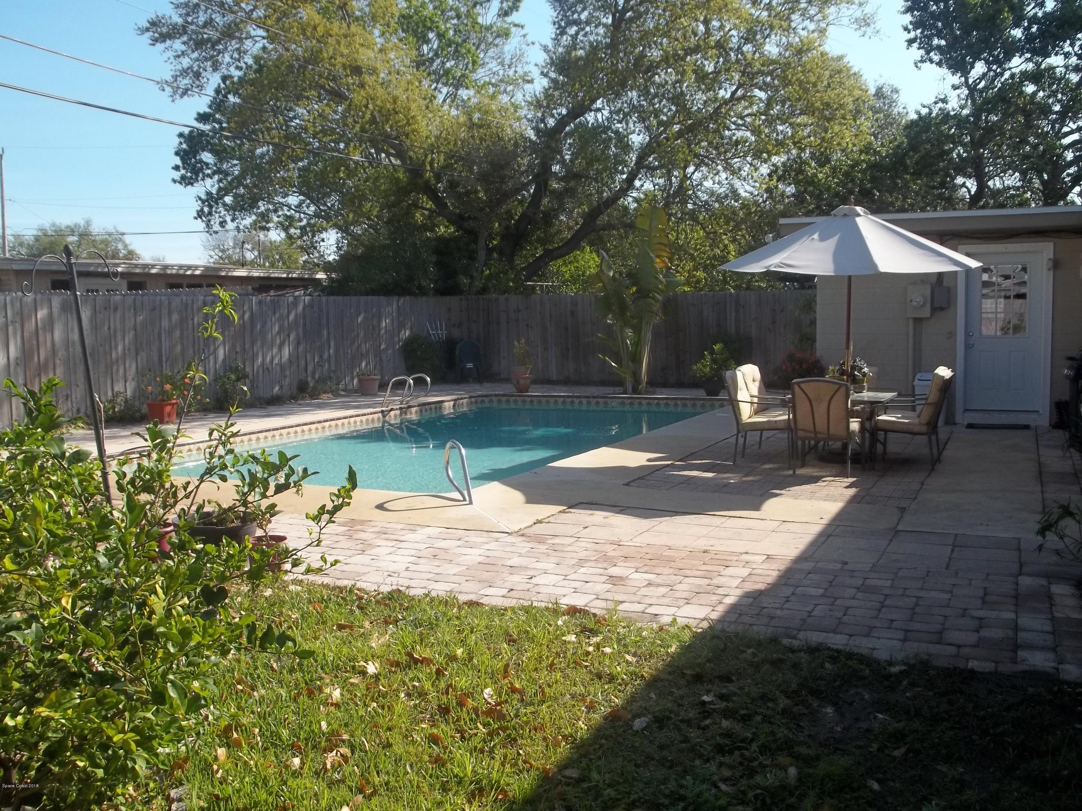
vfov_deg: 42.9
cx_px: 541
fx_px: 1031
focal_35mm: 33
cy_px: 406
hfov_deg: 55.4
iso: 64
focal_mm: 5.9
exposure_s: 1/125
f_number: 8
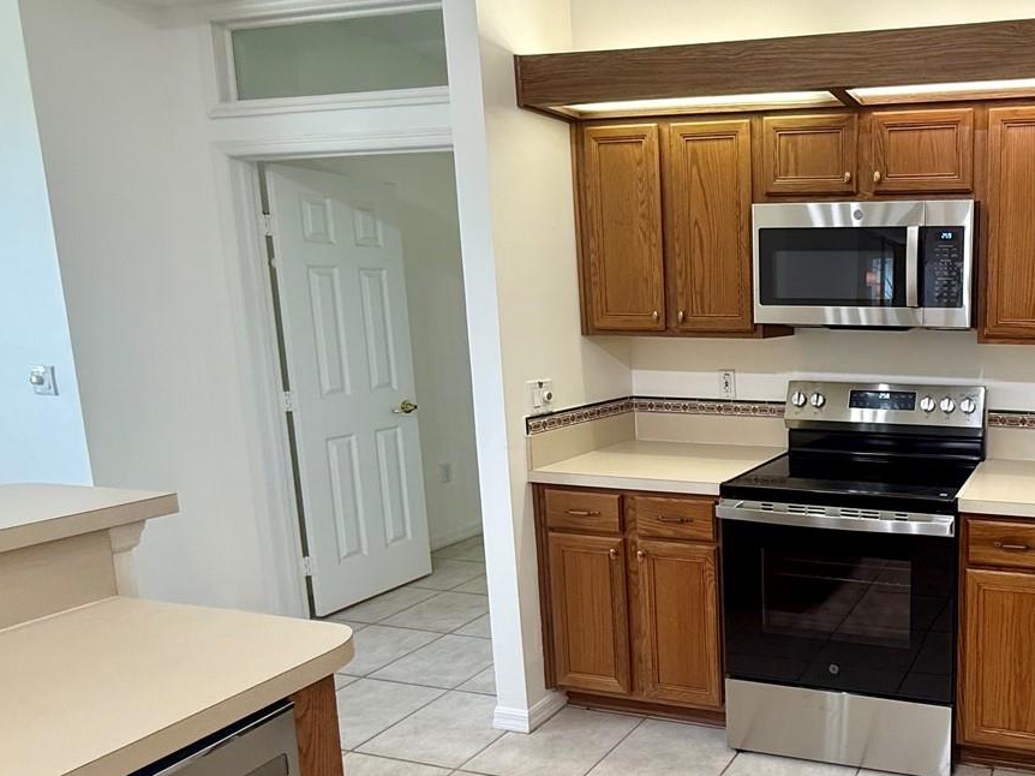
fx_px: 777
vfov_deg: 53.0
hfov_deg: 58.7
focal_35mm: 26
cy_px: 412
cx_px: 908
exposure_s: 1/120
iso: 200
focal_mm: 2.22
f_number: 2.2
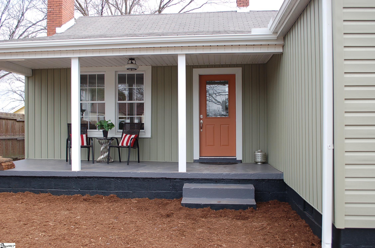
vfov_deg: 39.8
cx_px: 188
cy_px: 124
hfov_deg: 57.3
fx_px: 343
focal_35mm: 33
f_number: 6.3
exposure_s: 1/160
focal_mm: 22
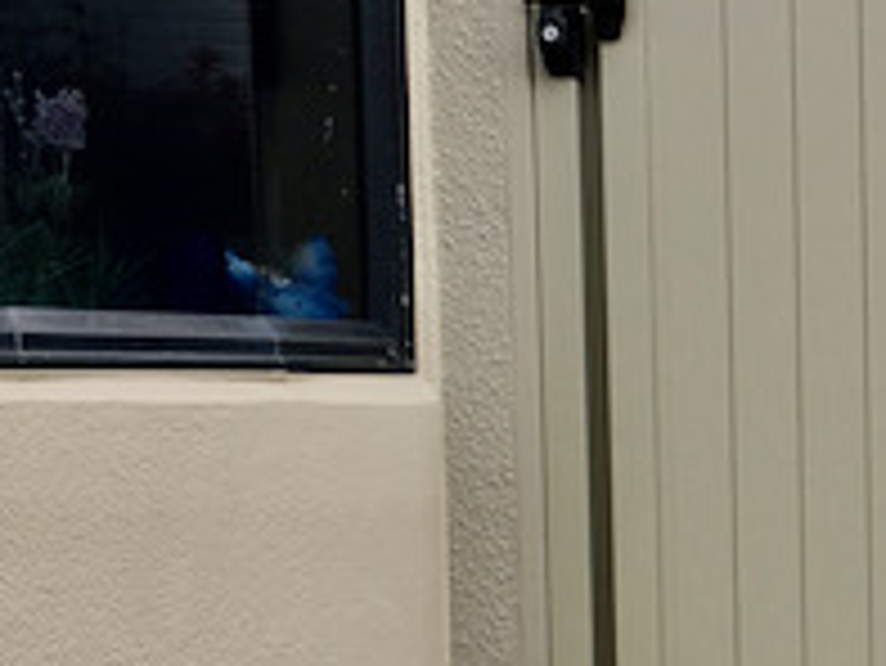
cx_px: 1093
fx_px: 2407
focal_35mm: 94
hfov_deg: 19.5
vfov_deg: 15.6
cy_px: 567
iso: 25
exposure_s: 1/392
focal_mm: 4.15
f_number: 2.2
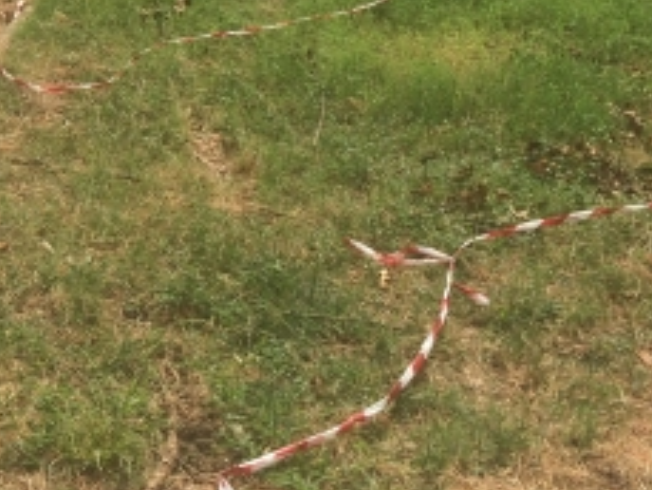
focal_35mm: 81
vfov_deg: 17.4
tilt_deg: -8.1
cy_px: -94
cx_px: -91
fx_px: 1526
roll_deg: -0.8
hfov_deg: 22.5
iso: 32
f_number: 2.2
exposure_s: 1/1001
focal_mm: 4.15
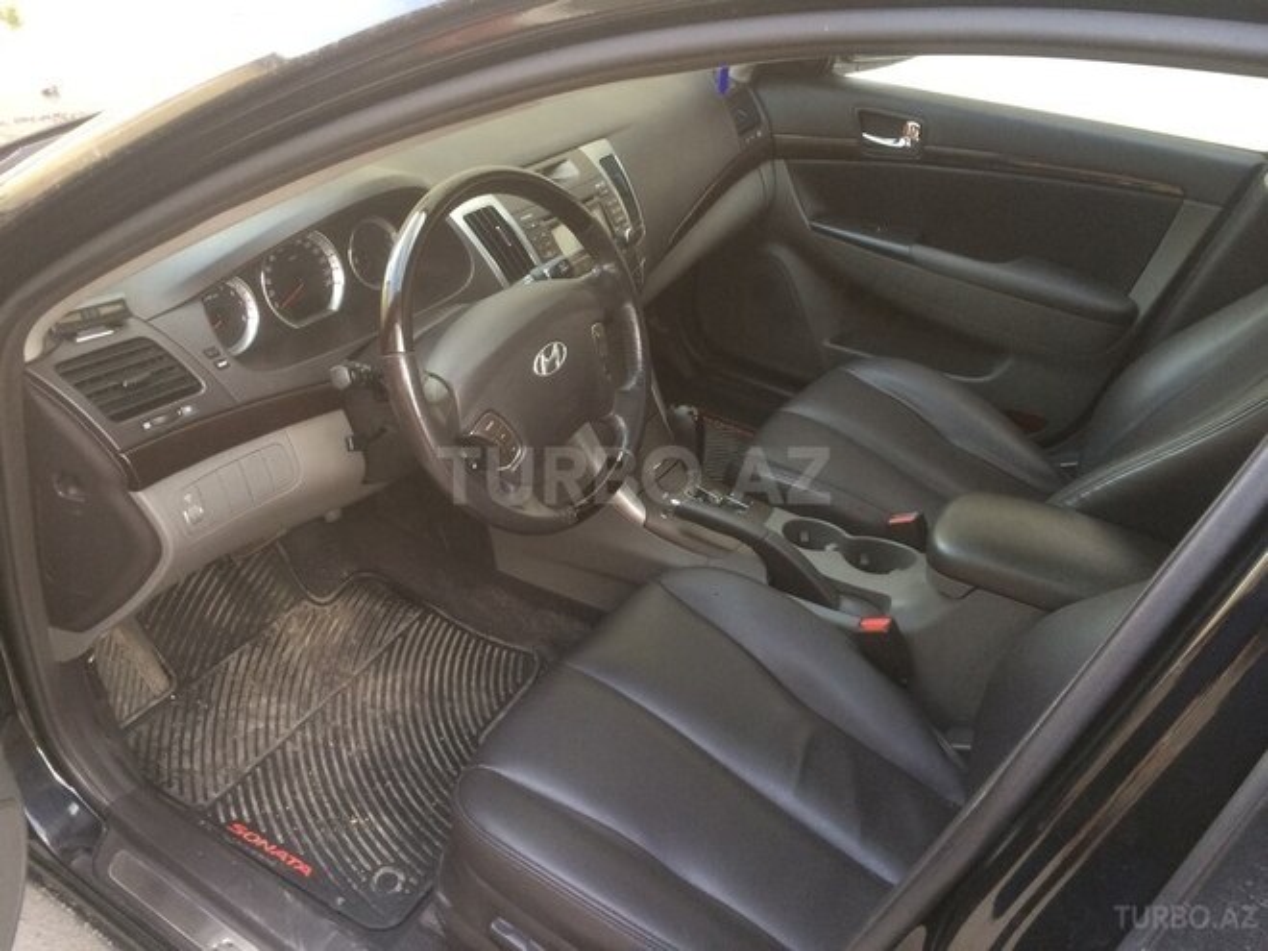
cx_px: 634
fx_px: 1062
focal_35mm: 29
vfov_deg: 48.2
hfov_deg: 61.7
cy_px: 476
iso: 125
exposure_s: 1/33
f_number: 2.2
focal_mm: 4.15
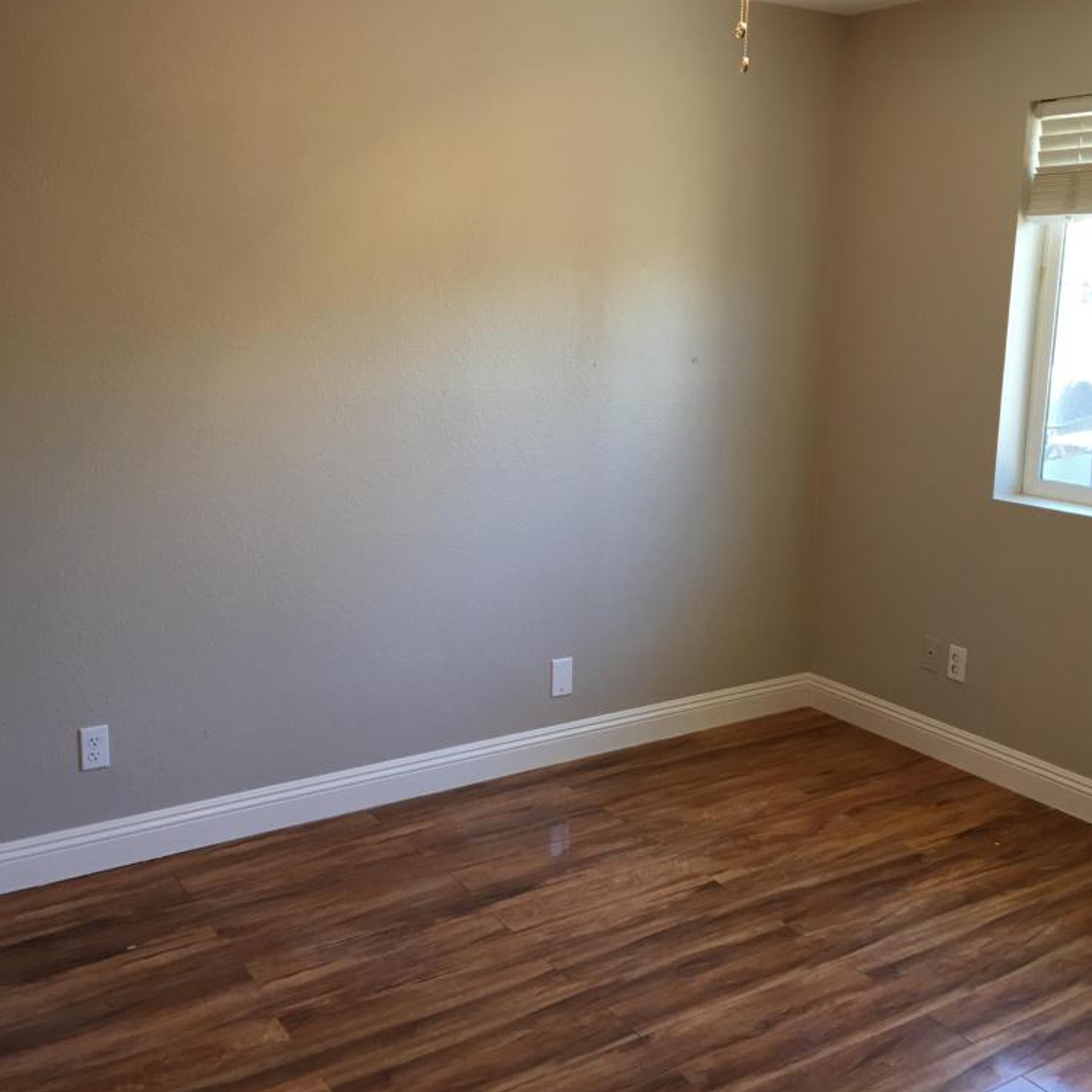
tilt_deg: -10.7
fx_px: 1249
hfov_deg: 47.2
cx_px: 577
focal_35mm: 35
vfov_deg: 47.2
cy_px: 542
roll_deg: -1.8
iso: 25
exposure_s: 1/15
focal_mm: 4.15
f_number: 2.2
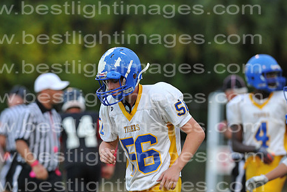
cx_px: 112
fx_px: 3252
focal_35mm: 408
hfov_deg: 5.1
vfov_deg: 3.4
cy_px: 113
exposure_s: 1/640
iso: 1250
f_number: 4
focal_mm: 300
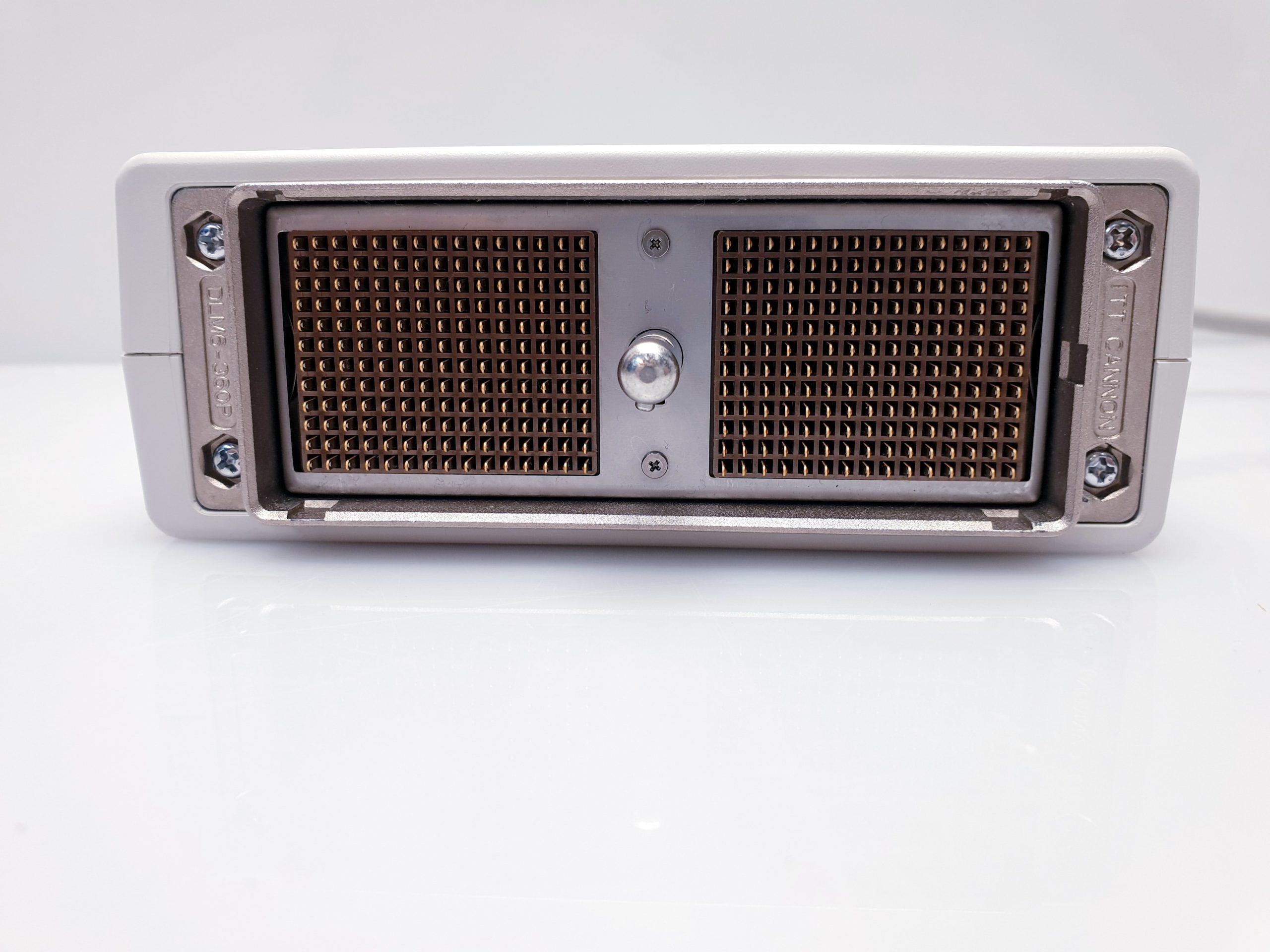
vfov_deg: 53.1
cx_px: 635
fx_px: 954
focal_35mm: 26
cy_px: 476
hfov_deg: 67.3
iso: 80
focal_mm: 4.3
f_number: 2.4
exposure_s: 1/100
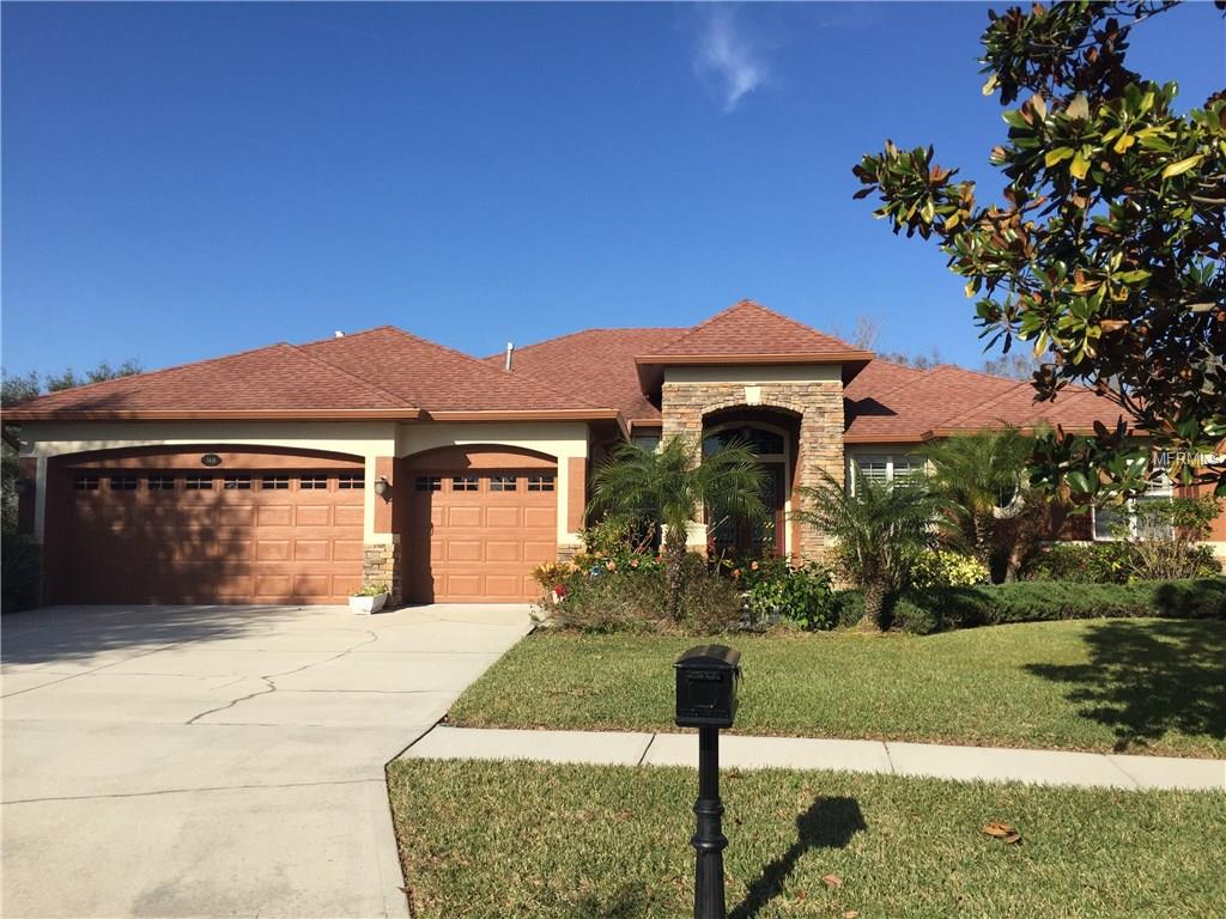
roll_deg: -0.5
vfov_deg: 48.2
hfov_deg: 61.7
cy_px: 460
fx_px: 1027
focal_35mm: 29
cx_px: 613
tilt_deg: +5.0
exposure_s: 1/2326
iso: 32
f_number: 2.2
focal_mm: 4.15
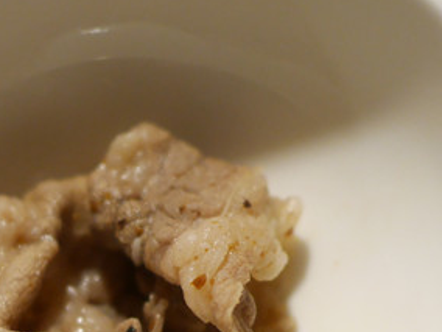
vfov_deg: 15.1
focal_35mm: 95
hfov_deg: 20.4
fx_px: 1213
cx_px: 96
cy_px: 381
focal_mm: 15
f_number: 1.7
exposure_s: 1/125
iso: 800
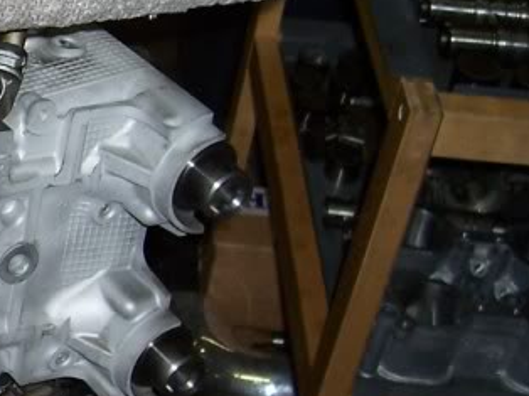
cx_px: -322
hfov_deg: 15.9
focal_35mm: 111
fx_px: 1695
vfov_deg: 13.3
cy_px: 150
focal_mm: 5.6
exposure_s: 1/60
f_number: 2.7
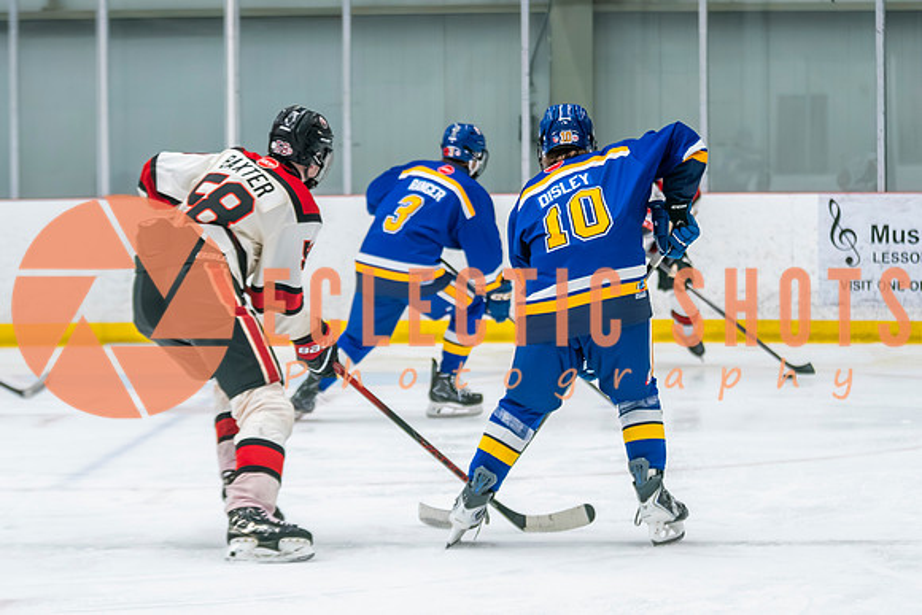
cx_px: 524
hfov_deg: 14.1
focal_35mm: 146
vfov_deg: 9.4
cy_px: 273
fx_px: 3731
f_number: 2.8
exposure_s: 1/640
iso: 2000
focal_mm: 88
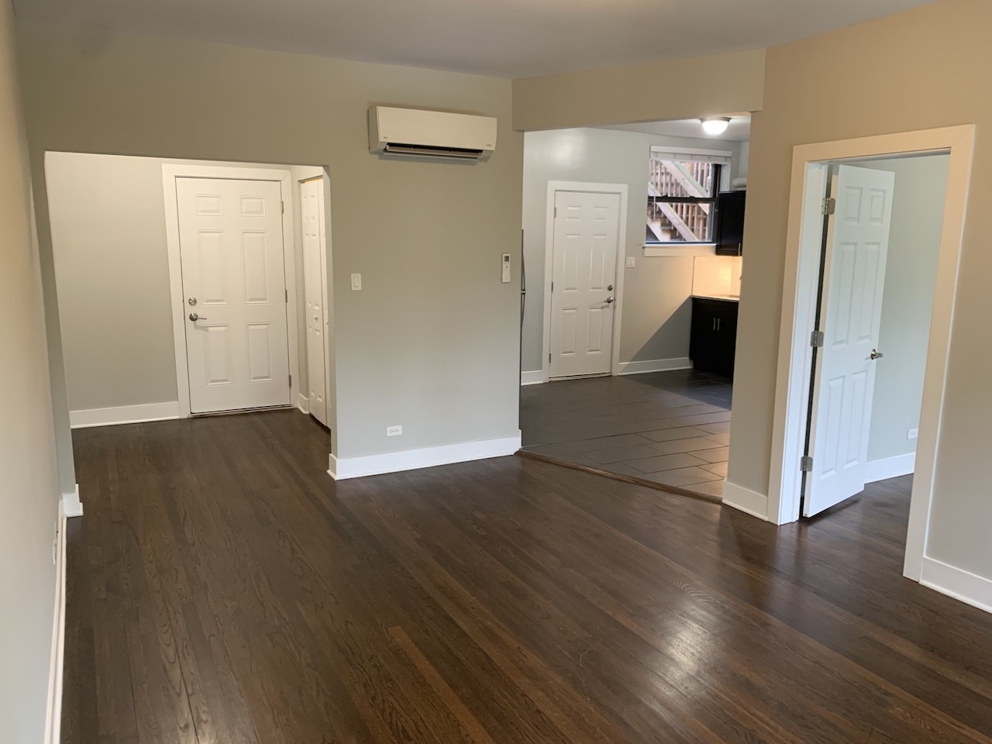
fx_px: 745
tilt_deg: -11.4
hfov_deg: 67.3
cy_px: 372
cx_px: 496
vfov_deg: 53.1
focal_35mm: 26
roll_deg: +0.2
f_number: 1.8
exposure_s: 1/60
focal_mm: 4.25
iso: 250
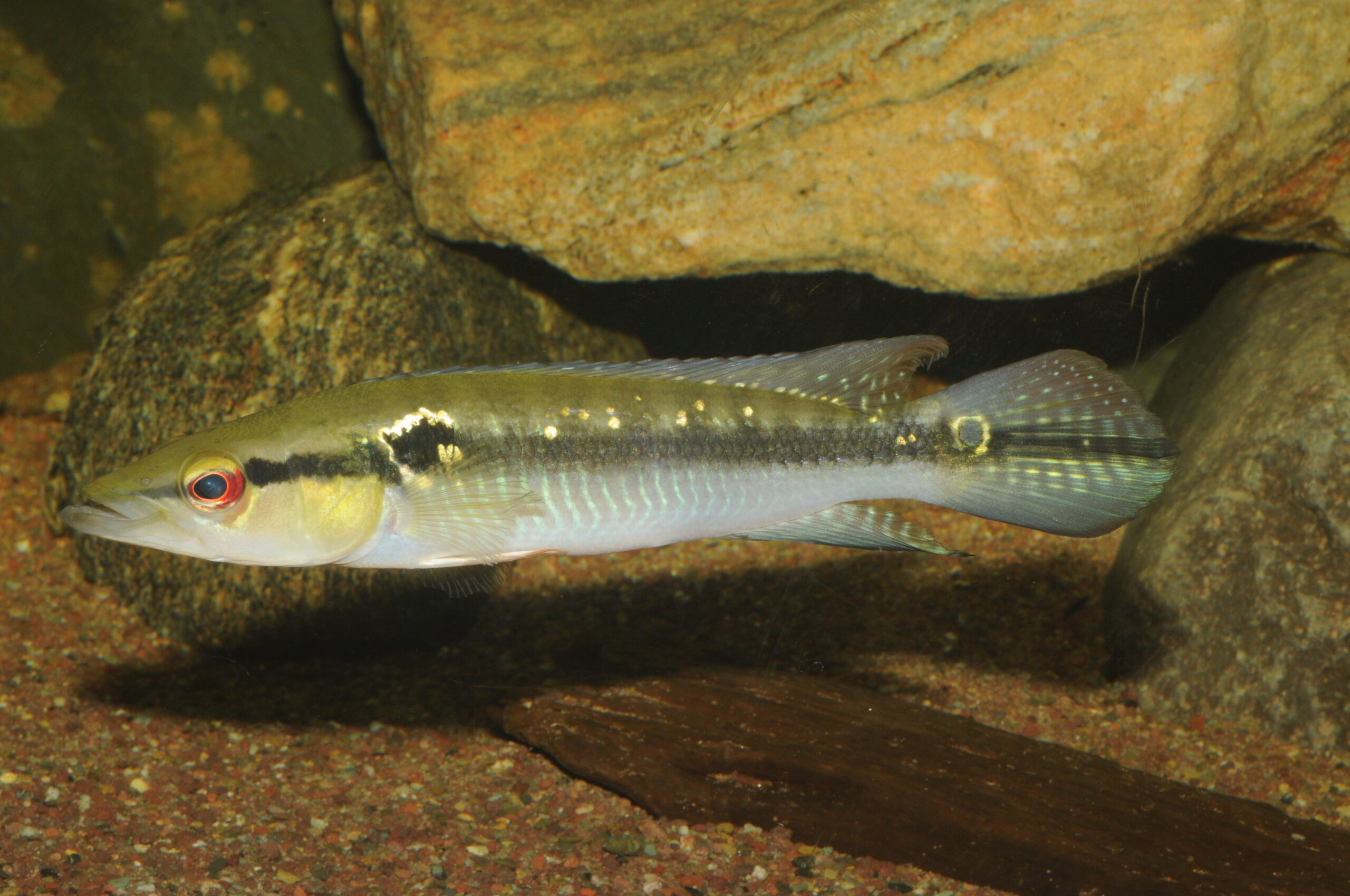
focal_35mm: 135
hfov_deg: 15.2
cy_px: 448
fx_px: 5056
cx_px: 675
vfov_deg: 10.1
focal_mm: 90
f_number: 22
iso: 450
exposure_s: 1/60
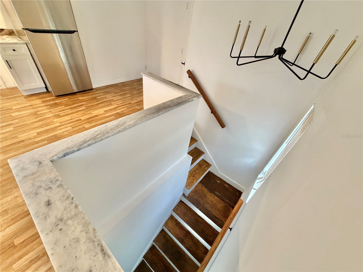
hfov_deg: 102.1
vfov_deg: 85.7
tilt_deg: -38.4
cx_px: 182
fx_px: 147
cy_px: 136
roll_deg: -9.2
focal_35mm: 14
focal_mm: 2.22
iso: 400
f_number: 2.2
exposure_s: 1/60
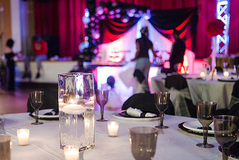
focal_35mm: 52
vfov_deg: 26.0
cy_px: 94
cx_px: 81
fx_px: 345
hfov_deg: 37.8
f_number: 2.8
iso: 4000
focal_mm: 35
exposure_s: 1/125
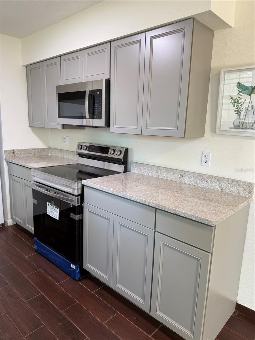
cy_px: 170
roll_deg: -2.1
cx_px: 128
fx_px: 236
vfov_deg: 71.6
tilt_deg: -10.6
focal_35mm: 24
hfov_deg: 56.8
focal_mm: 6.76
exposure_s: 1/60
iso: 125
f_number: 1.78
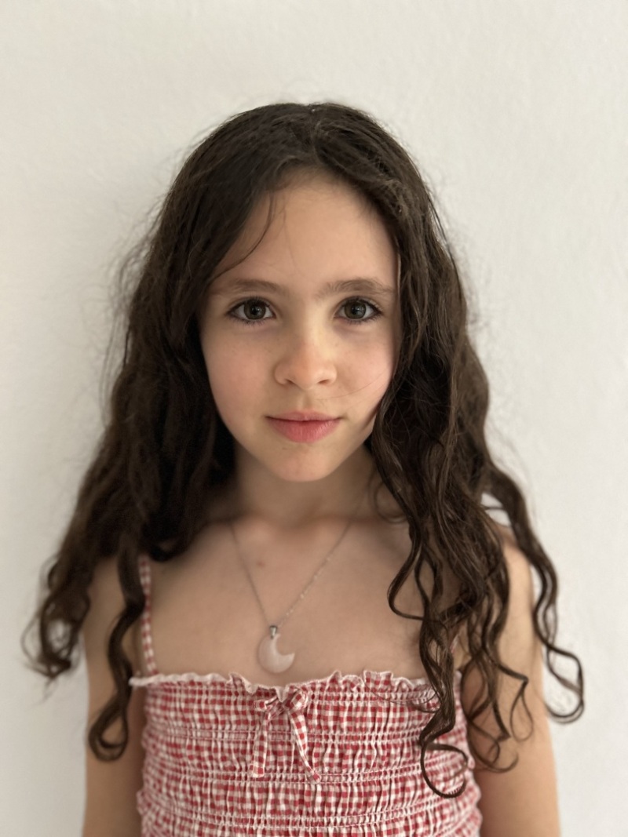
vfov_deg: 67.3
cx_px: 314
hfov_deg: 53.1
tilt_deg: -10.5
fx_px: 629
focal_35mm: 26
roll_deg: +3.2
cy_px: 418
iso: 500
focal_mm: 5.7
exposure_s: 1/43
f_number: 1.5
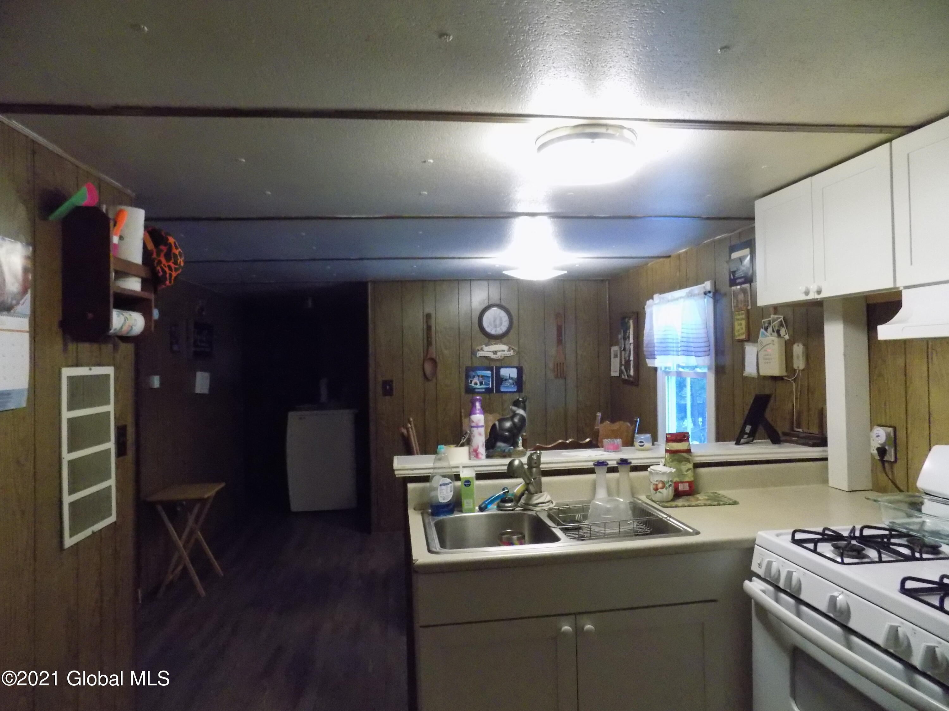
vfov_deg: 58.9
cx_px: 474
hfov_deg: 73.9
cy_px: 356
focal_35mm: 23
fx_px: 631
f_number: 3.1
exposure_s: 1/60
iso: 900
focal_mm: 4
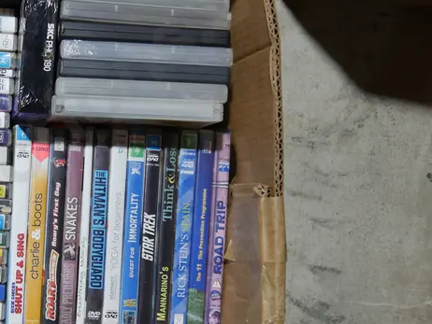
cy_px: 183
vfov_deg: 23.7
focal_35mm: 62
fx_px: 774
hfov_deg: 28.9
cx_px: -13
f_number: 4
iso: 250
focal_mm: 14
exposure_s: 1/60
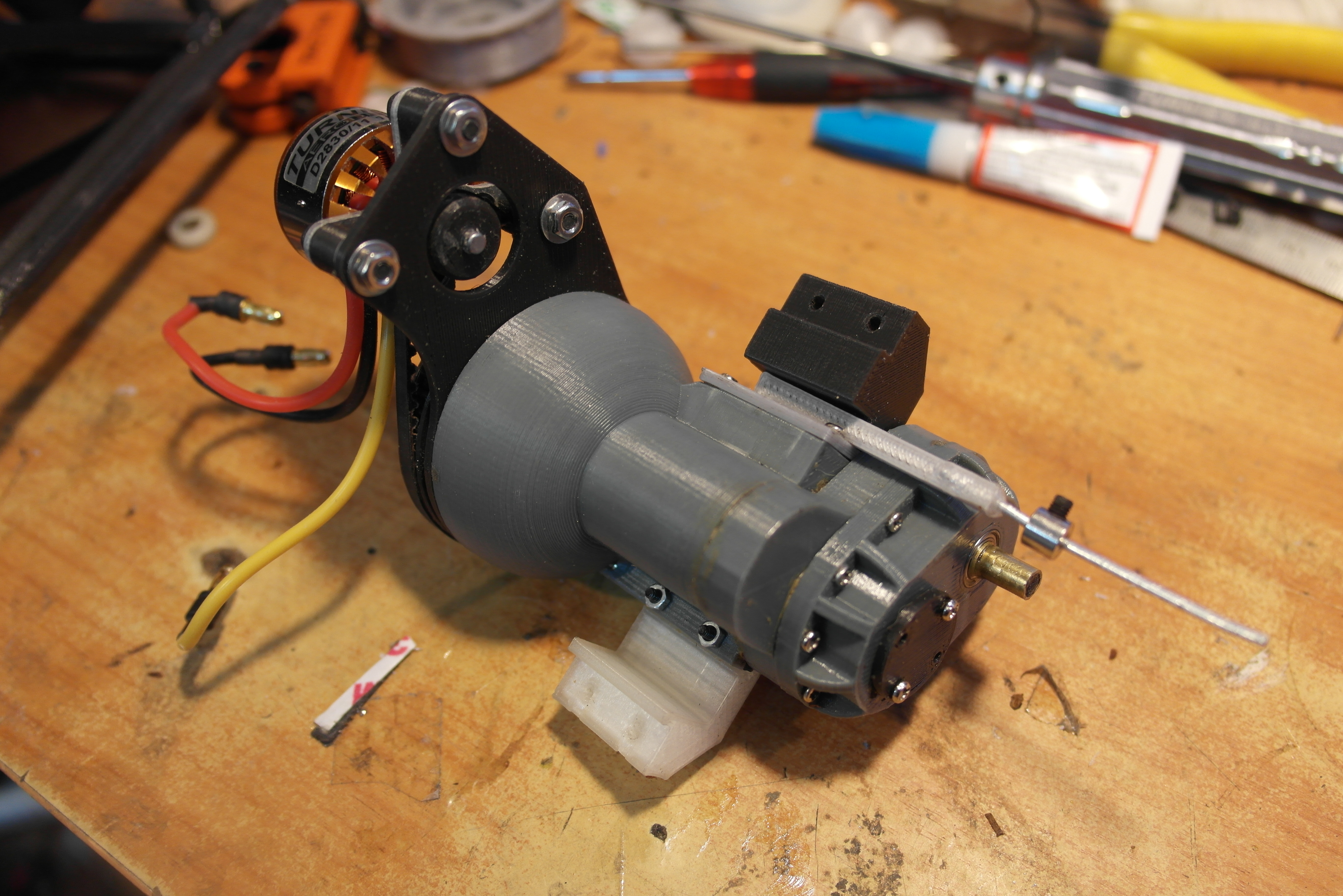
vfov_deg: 43.6
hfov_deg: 61.9
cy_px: 448
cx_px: 672
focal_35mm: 30
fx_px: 1119
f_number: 3.5
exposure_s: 1/30
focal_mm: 20
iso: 400
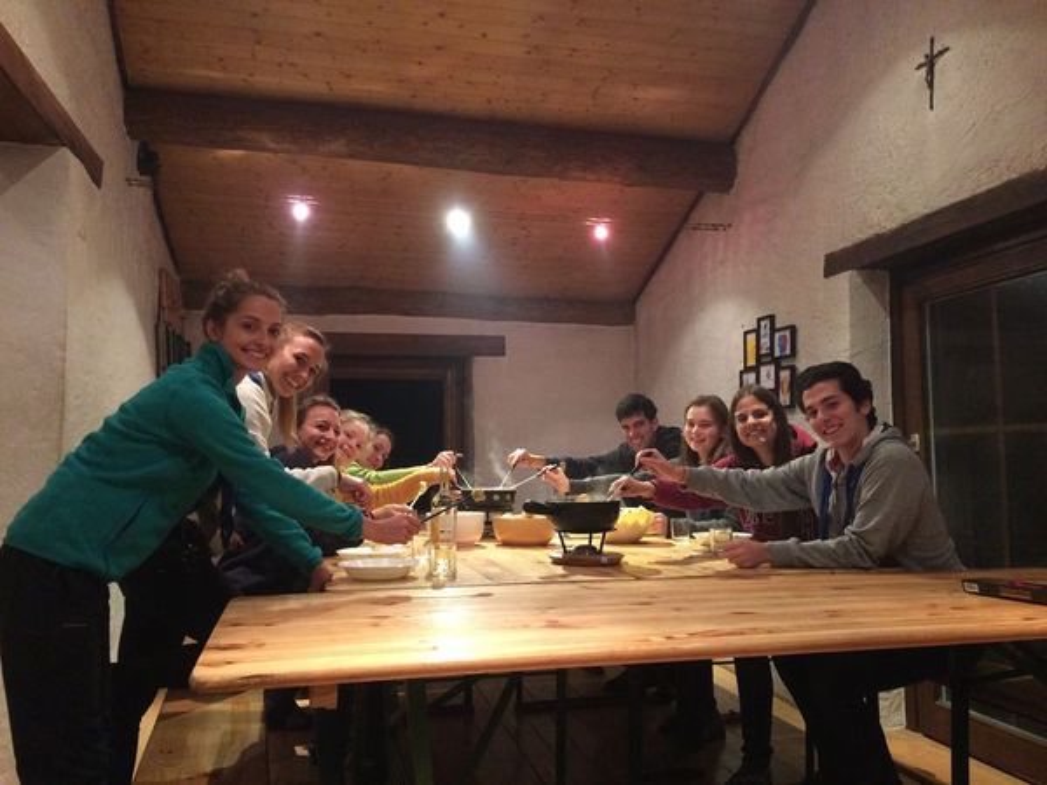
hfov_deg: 61.7
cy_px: 392
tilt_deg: +3.7
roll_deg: +0.4
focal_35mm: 29
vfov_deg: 48.2
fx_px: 877
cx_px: 524
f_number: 2.2
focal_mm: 4.15
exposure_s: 1/15
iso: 320
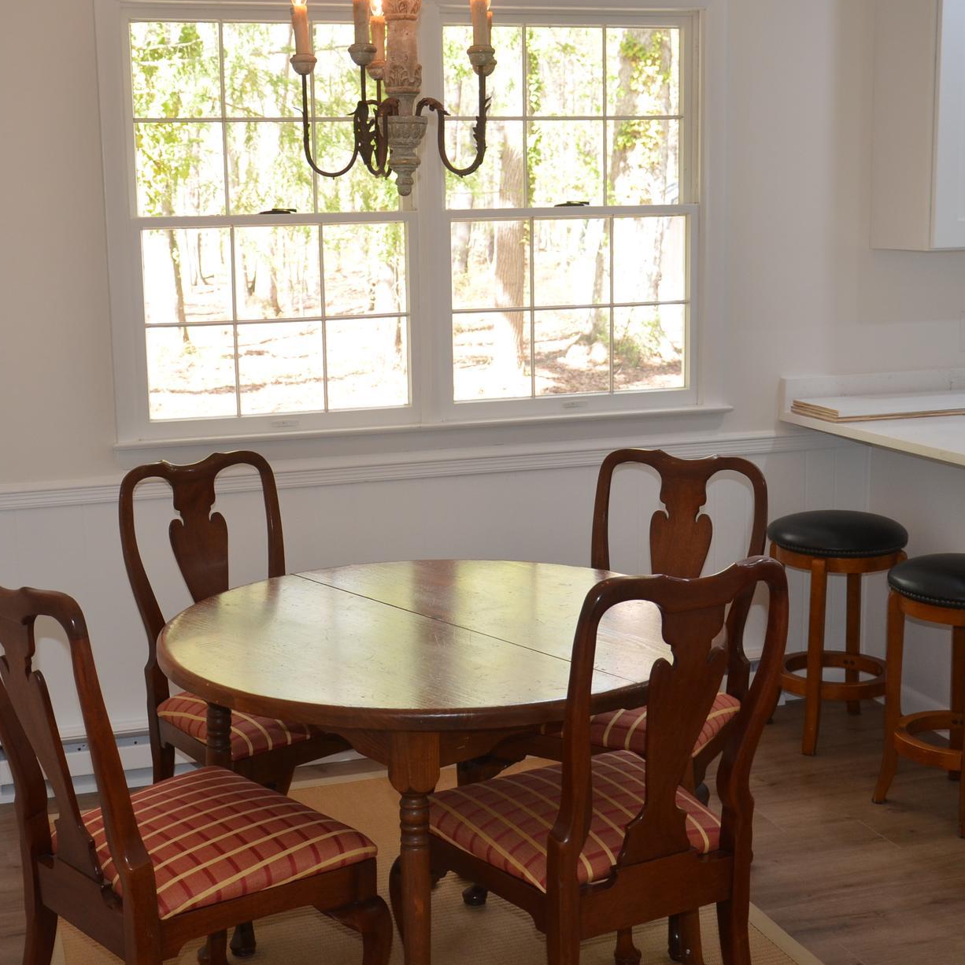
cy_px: 439
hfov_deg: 33.4
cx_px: 422
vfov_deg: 33.4
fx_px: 1609
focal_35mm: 51
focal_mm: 24
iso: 400
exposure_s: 1/125
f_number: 3.8
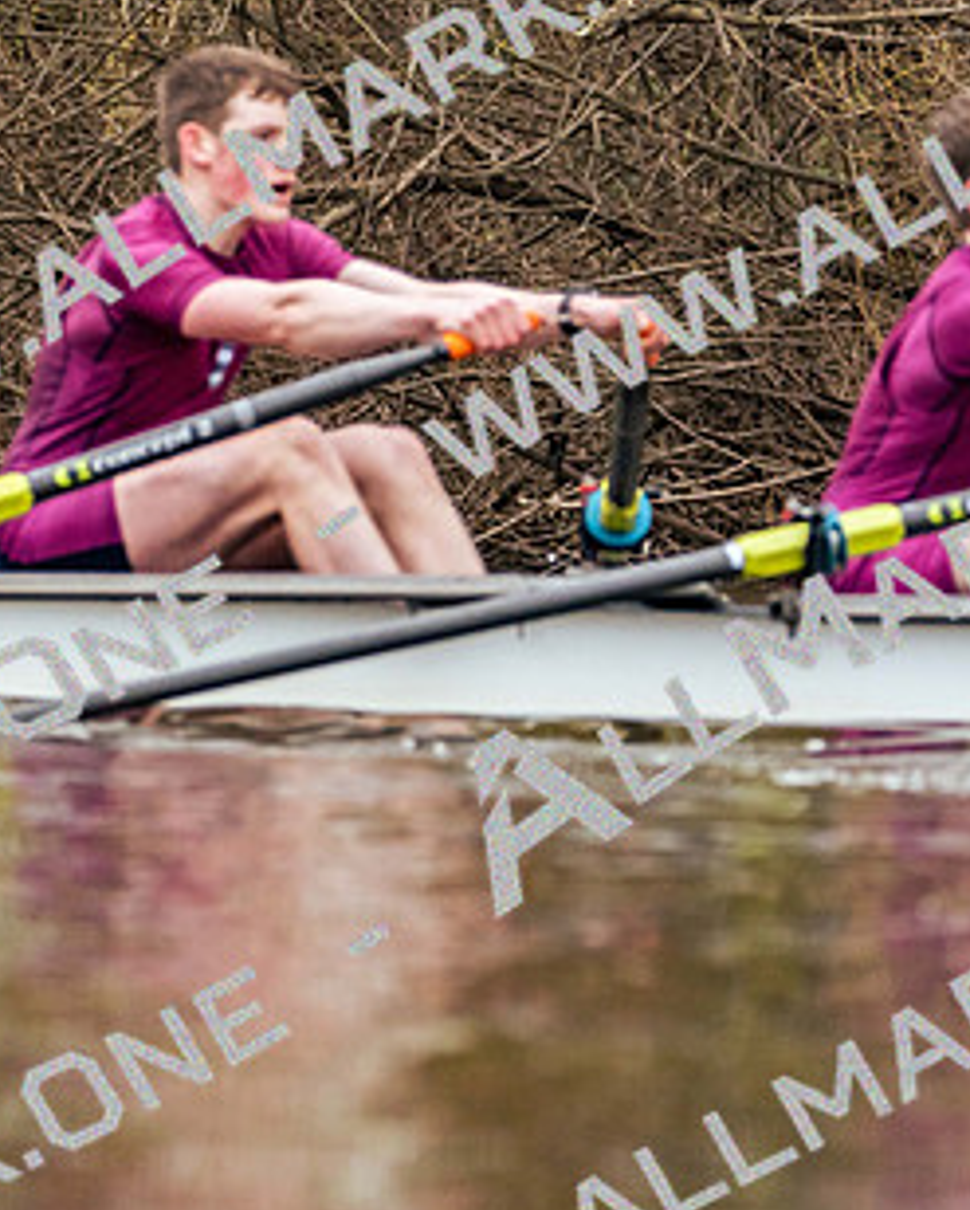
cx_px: 137
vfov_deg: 4.3
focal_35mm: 445
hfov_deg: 3.5
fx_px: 15945
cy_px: 544
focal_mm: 252
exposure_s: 1/2000
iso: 4000
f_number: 6.3
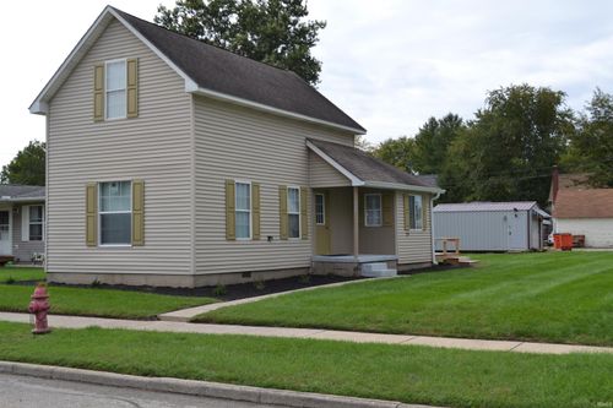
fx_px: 766
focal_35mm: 45
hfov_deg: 43.6
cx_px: 306
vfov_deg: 29.8
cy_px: 204
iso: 100
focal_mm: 30
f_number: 7.1
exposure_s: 1/200
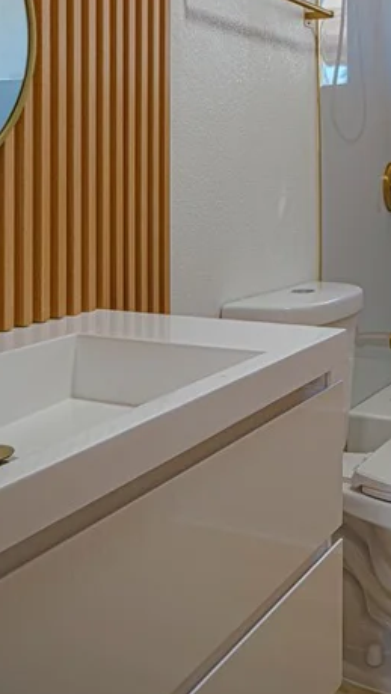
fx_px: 774
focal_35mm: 42
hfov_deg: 27.5
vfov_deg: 47.7
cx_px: 341
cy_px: 242
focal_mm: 12
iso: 100
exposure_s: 6
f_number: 11
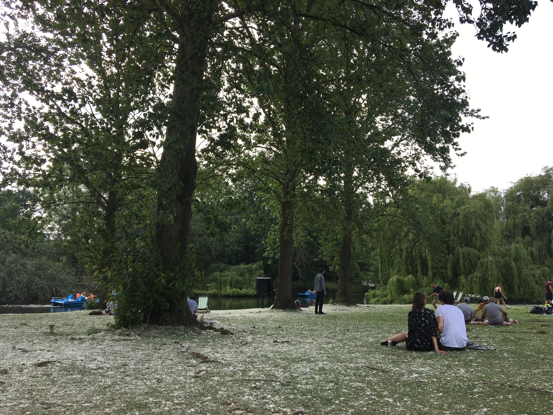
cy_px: 208
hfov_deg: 61.7
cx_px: 276
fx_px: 463
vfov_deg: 48.2
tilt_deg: +9.0
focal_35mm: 29
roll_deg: -0.3
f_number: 2.2
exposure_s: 1/754
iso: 25
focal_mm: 4.15
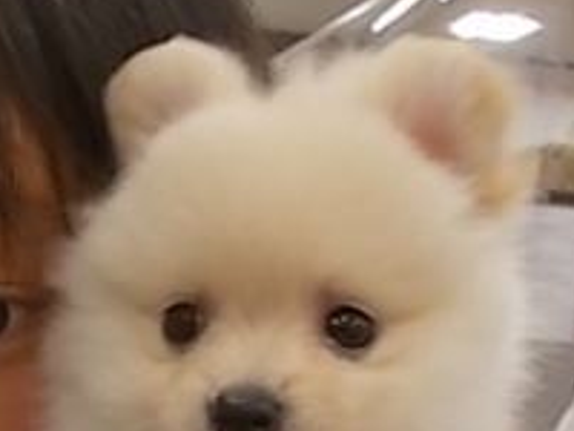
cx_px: 77
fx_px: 1293
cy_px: 422
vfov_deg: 18.4
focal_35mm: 78
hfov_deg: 24.4
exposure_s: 1/25
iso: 100
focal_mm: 4.6
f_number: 3.2
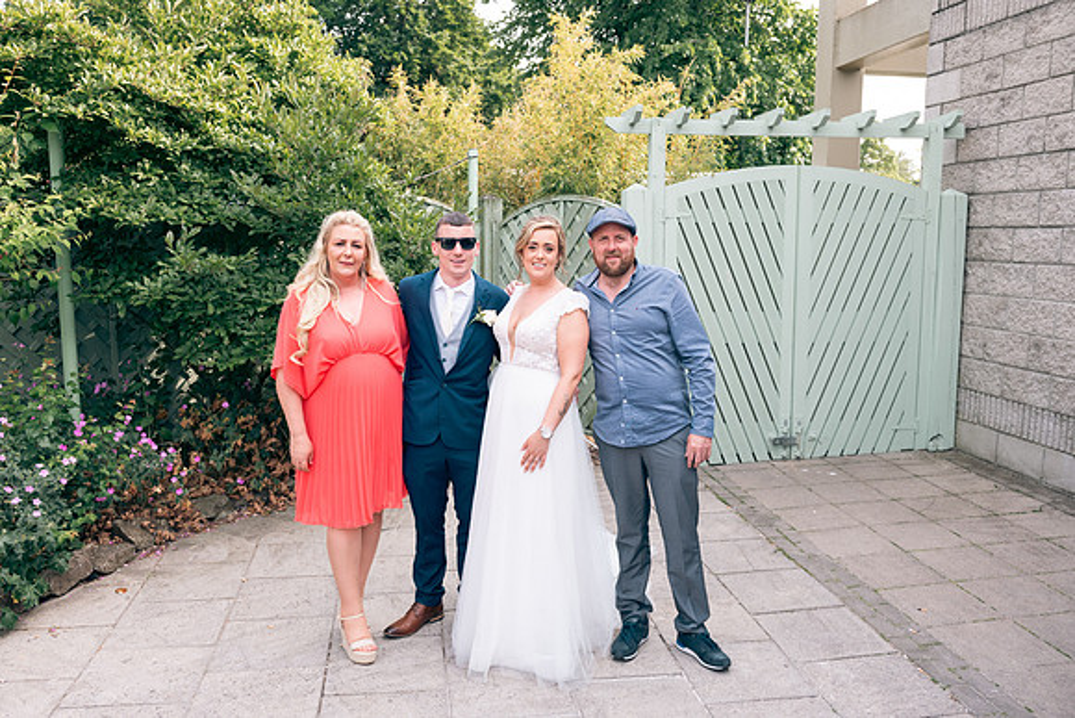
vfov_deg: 42.3
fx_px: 926
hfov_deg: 60.3
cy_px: 359
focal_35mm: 31
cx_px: 538
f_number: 6.3
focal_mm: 31
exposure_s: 1/160
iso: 160
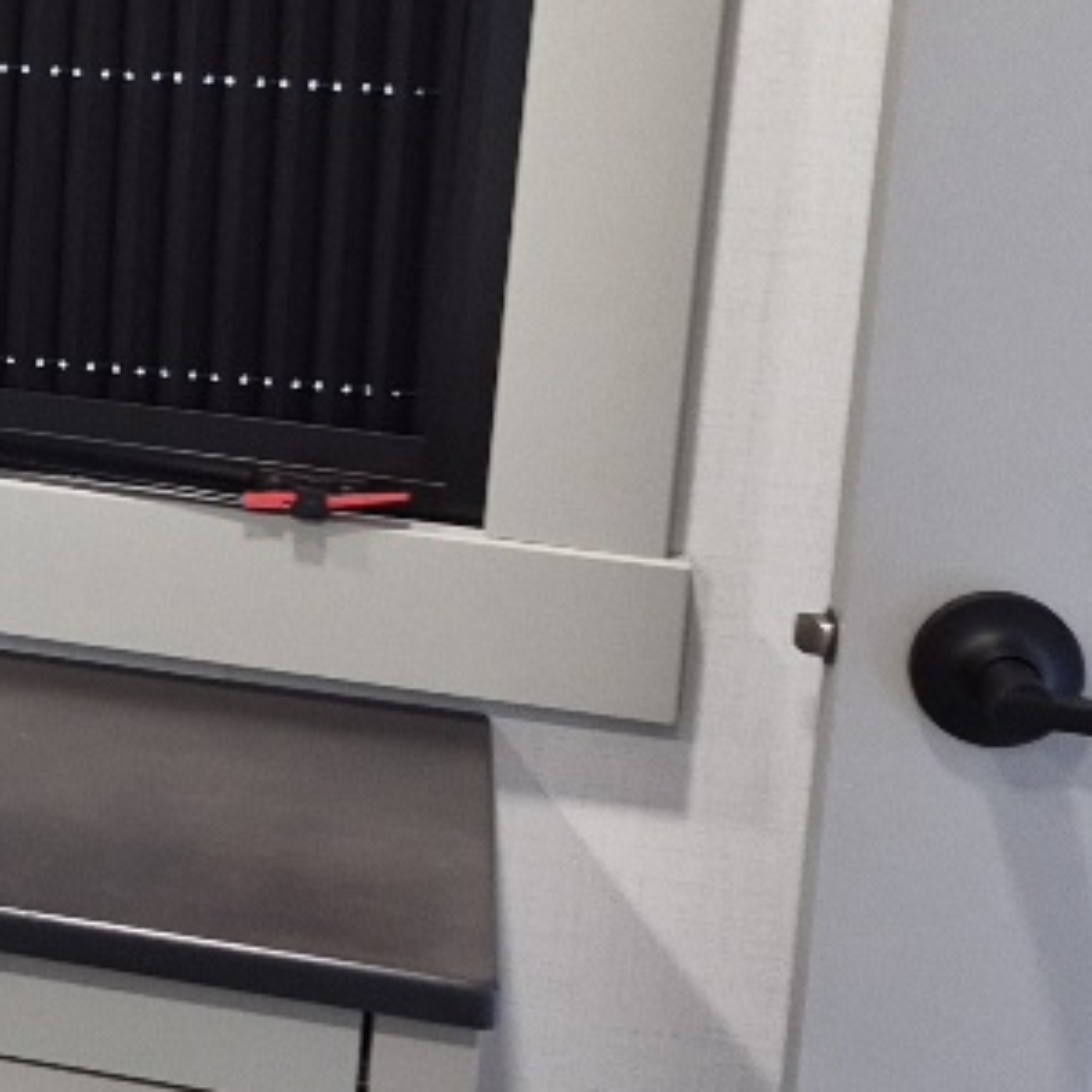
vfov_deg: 15.9
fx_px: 3855
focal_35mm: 108
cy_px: 116
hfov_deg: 13.9
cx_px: -1009
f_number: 1.8
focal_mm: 5.4
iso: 160
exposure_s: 1/61.3
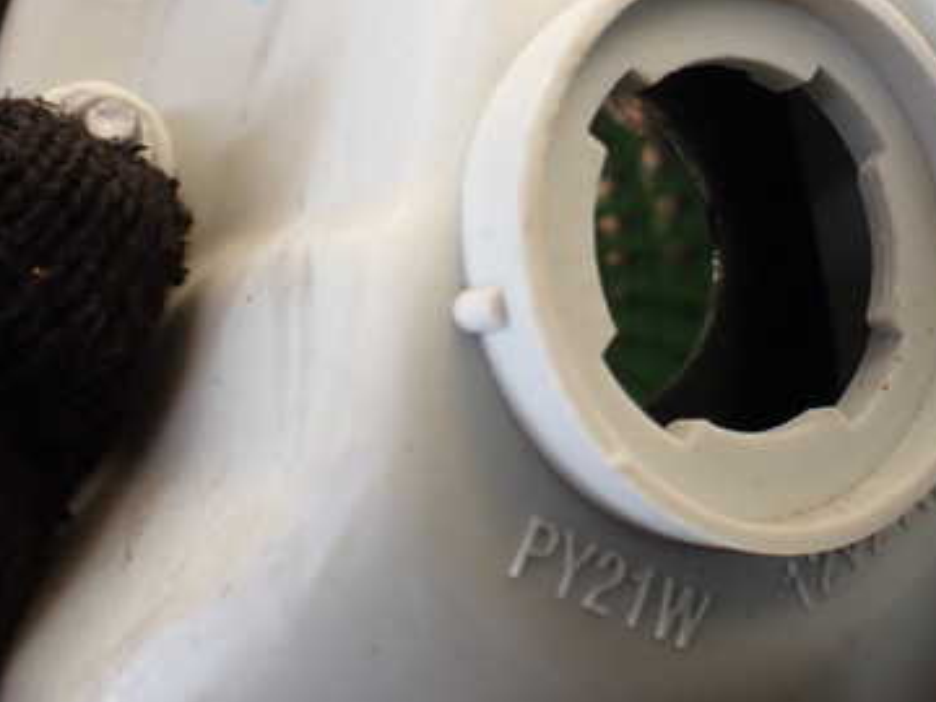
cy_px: 185
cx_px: 715
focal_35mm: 50
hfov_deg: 37.2
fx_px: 1352
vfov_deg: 28.7
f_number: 2.3
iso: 100
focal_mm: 5.4
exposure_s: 1/125
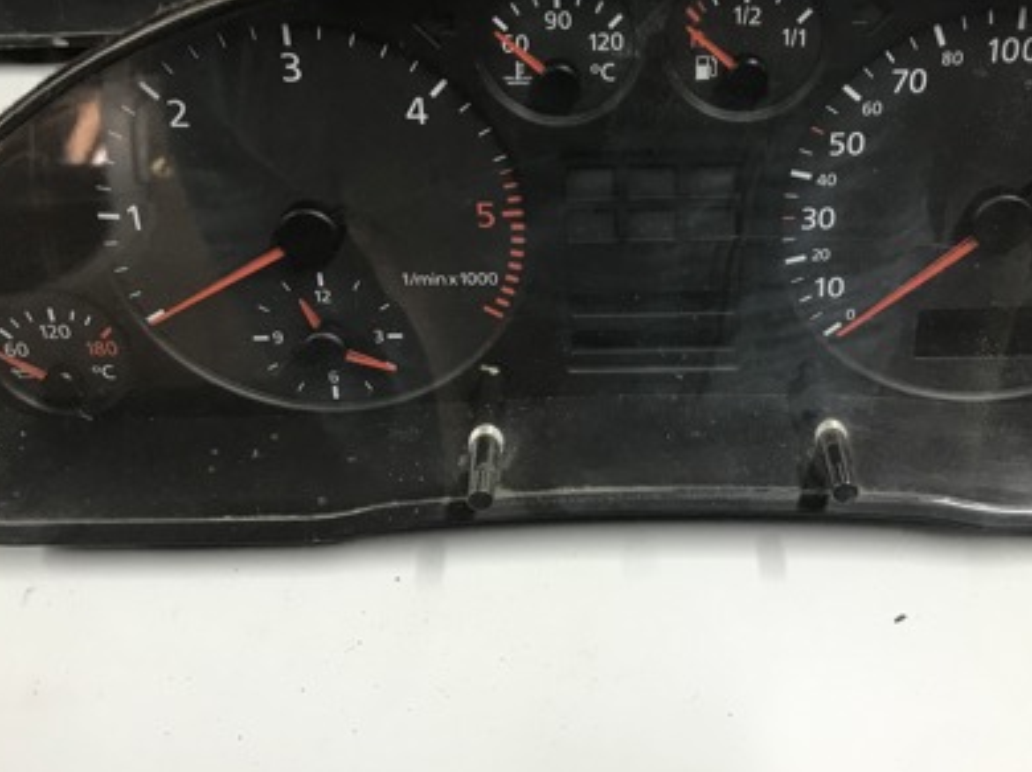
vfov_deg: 31.4
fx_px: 1371
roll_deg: +2.4
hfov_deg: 41.1
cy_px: 313
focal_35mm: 46
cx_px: 598
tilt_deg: -42.5
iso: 40
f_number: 1.8
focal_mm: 3.99
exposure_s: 1/20
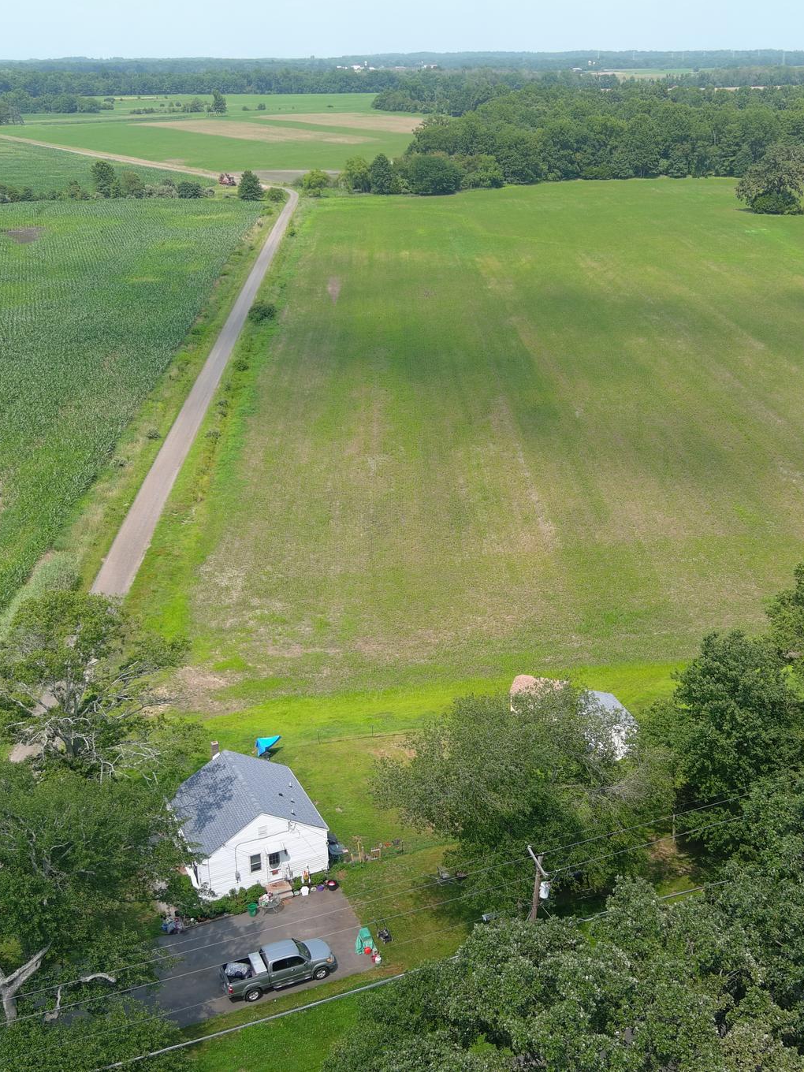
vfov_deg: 44.8
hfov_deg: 34.3
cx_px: 475
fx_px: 1301
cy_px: 535
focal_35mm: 42
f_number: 2.8
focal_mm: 10.57
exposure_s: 1/800
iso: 100
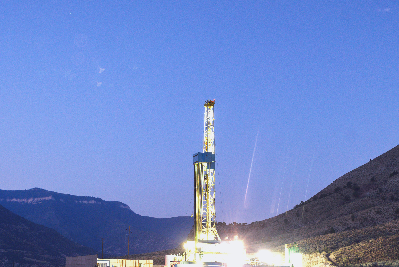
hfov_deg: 32.3
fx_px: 687
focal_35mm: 62
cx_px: 167
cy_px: 163
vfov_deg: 21.9
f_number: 5.6
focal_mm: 35
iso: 50
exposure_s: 13
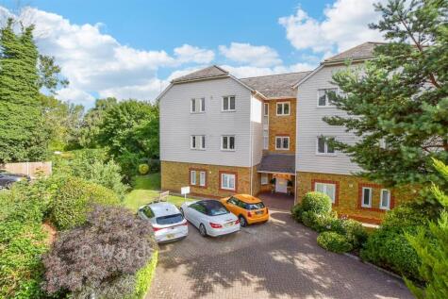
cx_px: 224
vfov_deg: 77.4
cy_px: 150
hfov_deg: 100.4
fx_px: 187
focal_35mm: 15
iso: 400
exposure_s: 1/640
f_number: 8
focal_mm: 10
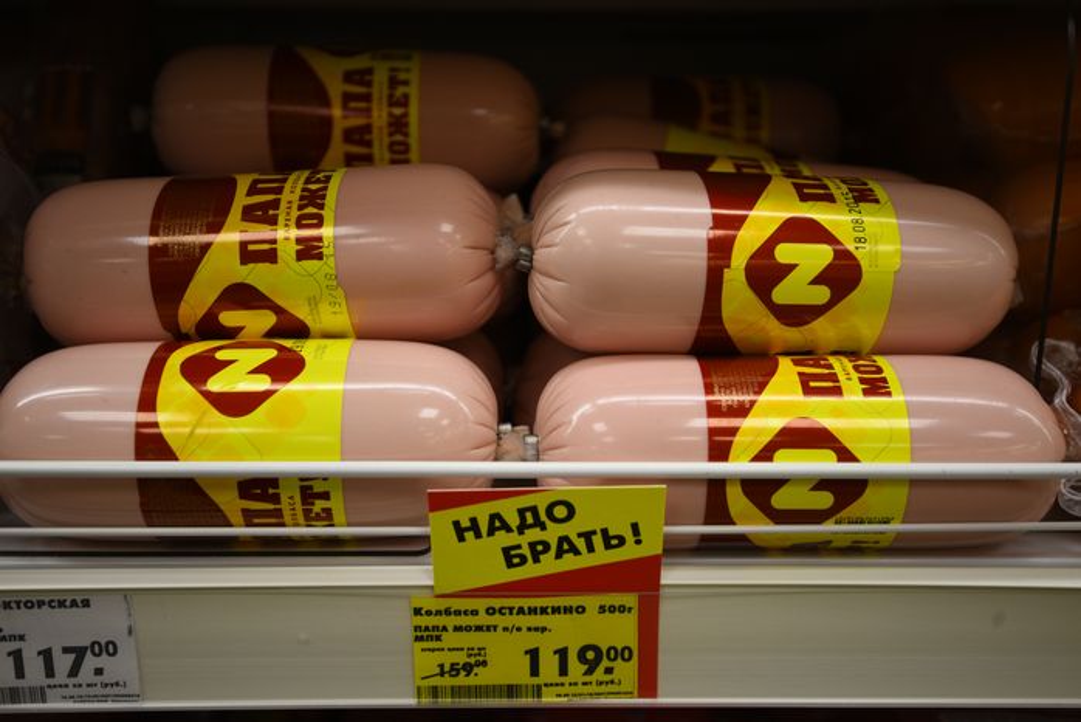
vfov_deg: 37.9
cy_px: 361
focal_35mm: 35
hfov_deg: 54.4
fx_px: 1051
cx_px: 540
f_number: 4
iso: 400
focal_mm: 35
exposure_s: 1/100
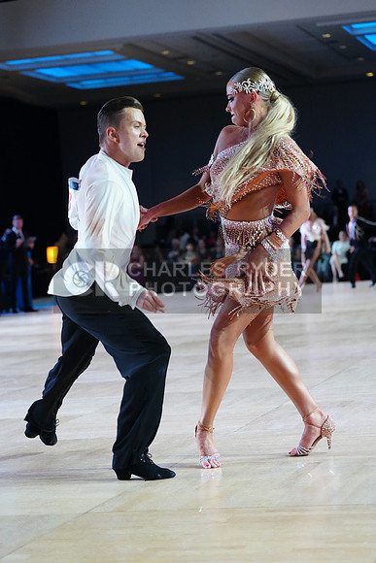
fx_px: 1472
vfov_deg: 21.7
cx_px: 188
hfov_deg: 14.6
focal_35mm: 94
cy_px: 282
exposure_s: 1/400
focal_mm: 94
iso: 6400
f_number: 4
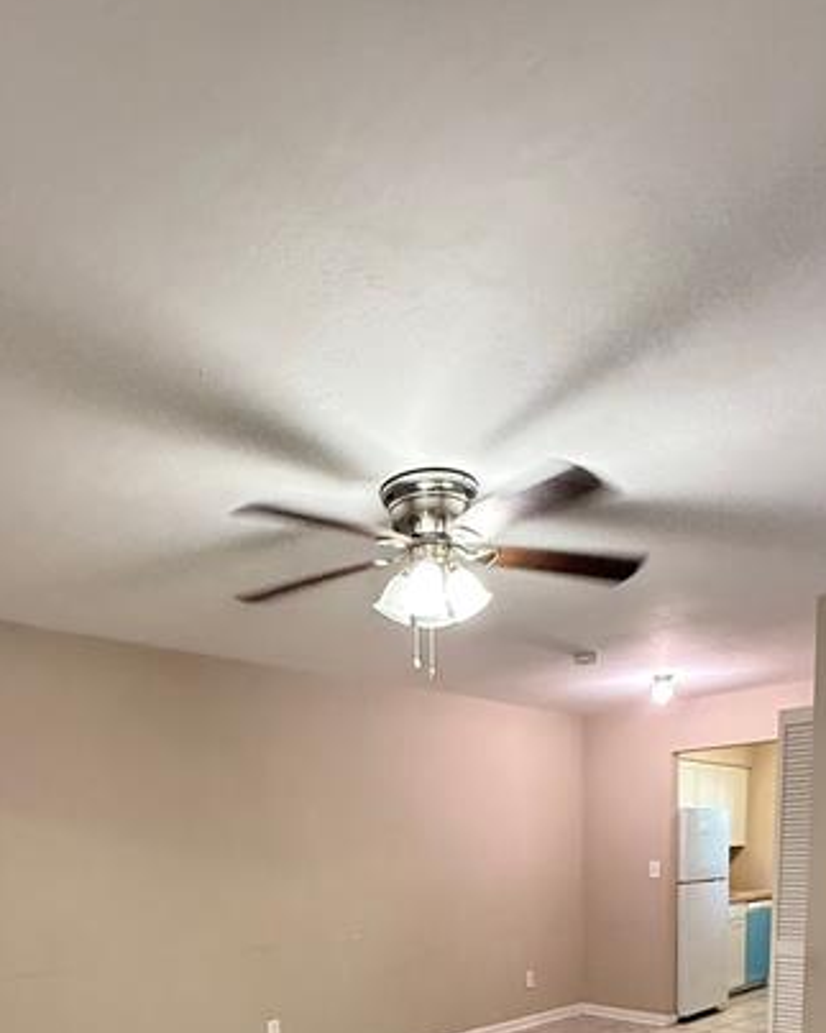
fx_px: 795
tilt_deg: -7.4
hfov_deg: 54.8
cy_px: 941
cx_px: 363
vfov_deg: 56.4
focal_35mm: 26
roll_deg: +1.9
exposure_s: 1/60
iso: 640
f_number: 2.2
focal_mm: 2.22
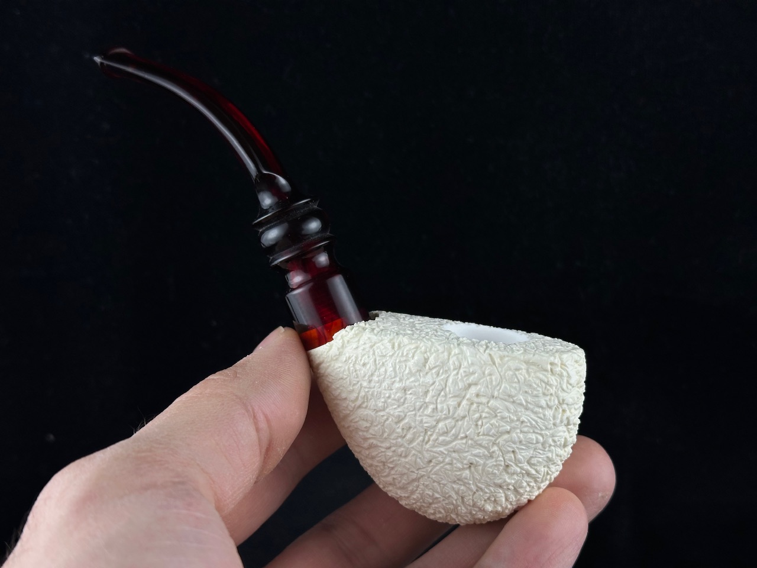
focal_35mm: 48
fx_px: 1050
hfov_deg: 39.7
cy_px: 284
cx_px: 378
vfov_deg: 30.3
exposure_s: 1/672
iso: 64
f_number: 1.78
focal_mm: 6.86
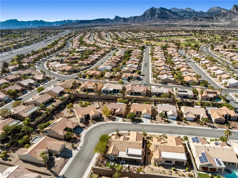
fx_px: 165
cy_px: 89
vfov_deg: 56.7
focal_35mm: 24
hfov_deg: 71.6
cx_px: 119
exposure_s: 1/160
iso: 110
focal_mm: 12.29
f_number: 2.8
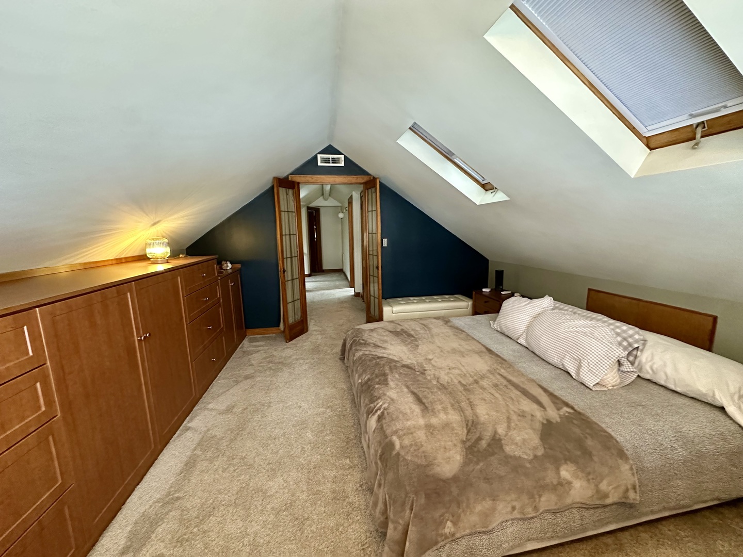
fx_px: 300
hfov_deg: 102.1
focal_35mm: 14
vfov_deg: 85.7
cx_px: 372
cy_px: 278
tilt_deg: -9.8
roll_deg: +1.5
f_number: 2.2
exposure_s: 1/60
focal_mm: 2.22
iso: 1000
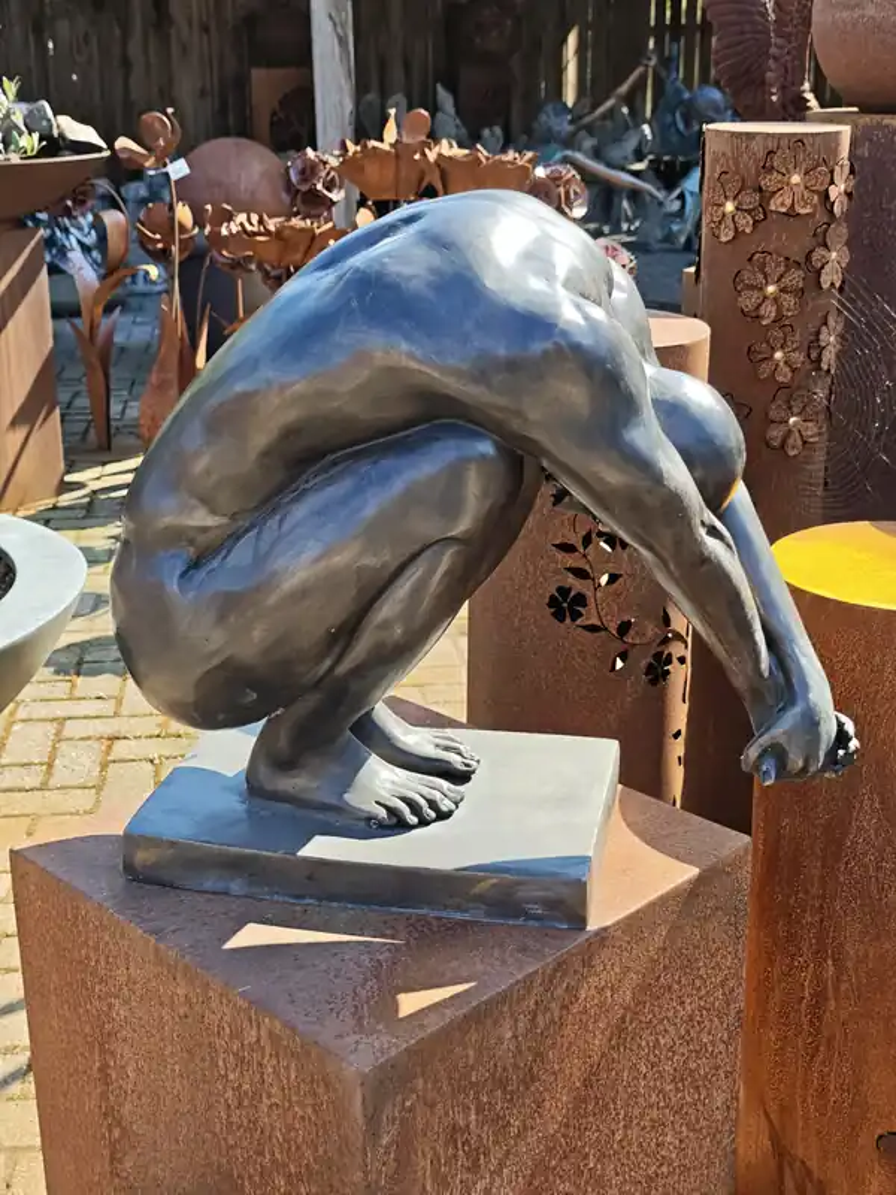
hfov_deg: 31.5
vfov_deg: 41.2
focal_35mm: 46
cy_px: 598
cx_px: 448
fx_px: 1588
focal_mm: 8.72
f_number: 1.63
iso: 50
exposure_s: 1/741
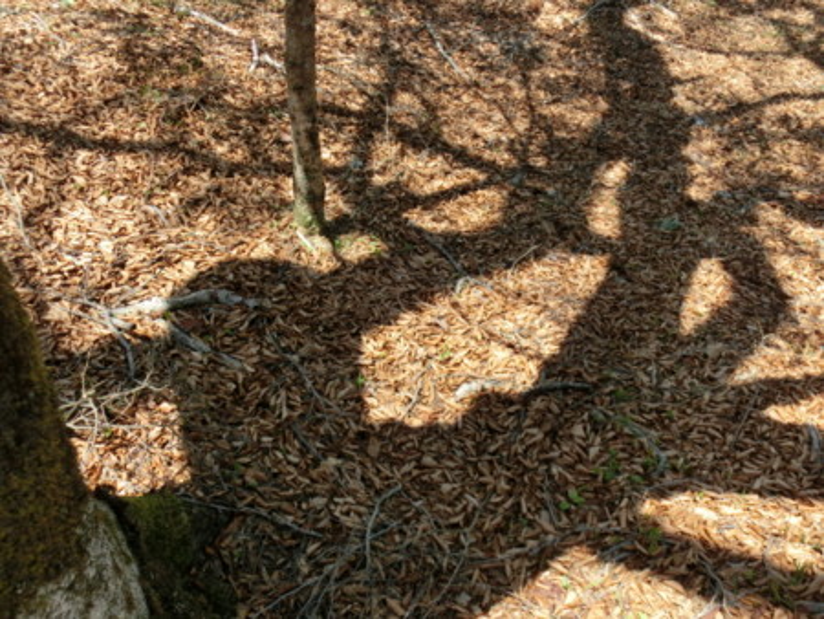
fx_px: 715
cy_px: 310
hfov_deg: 59.9
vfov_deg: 46.8
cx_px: 412
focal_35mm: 30
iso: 80
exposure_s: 1/250
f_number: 3.5
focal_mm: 5.36
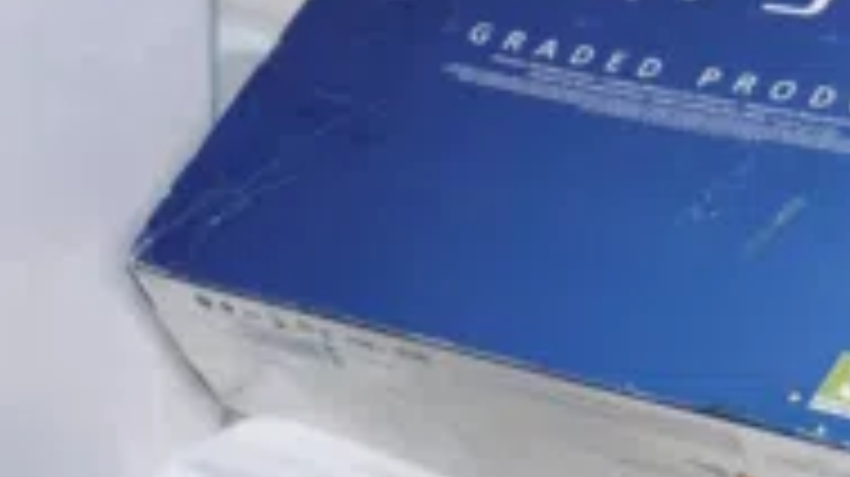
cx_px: 360
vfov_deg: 10.1
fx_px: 2703
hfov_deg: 17.9
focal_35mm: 120
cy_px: 333
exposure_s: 1/50
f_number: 2
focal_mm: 6
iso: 320
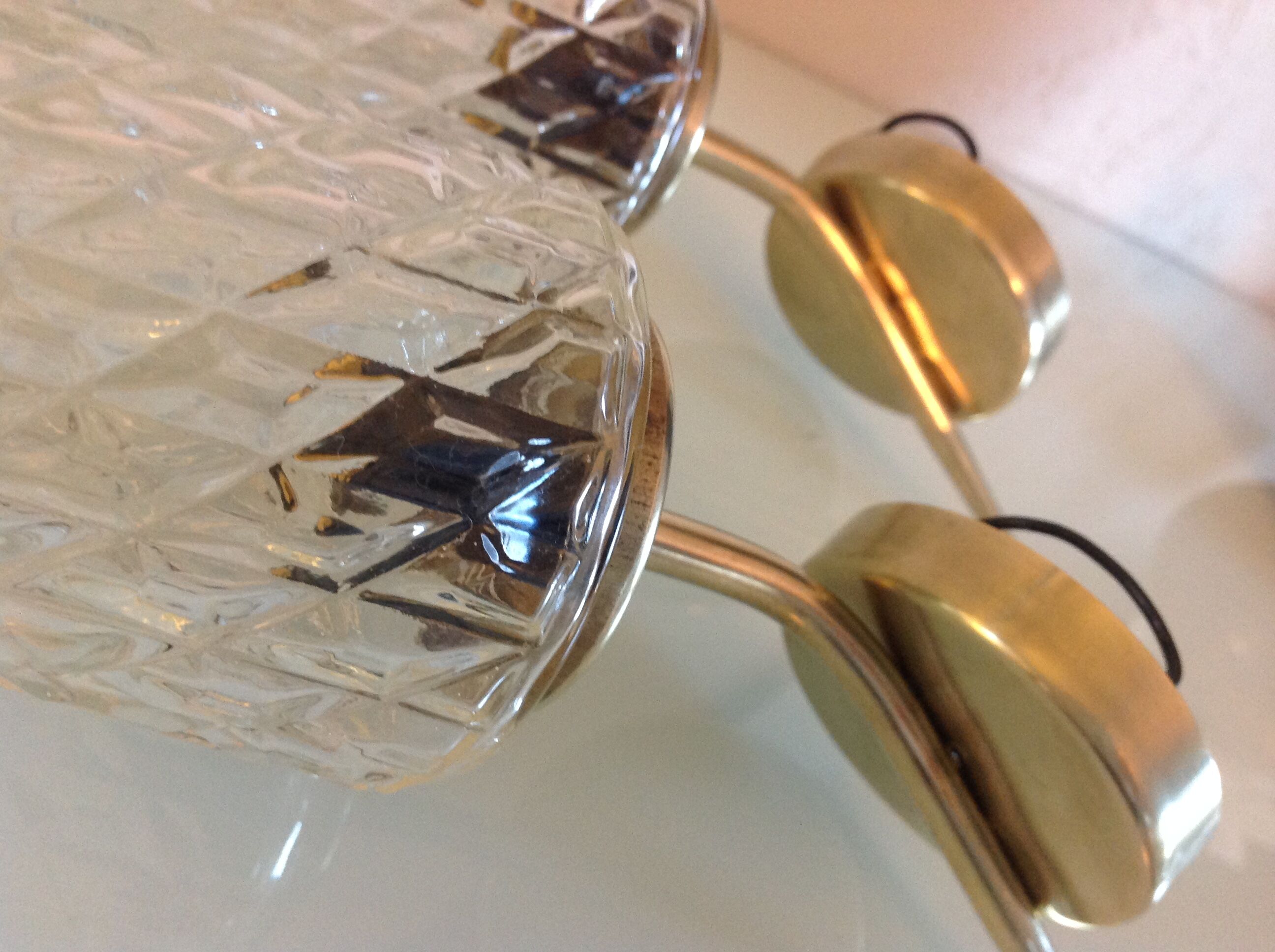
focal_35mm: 35
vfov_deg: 40.6
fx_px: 1287
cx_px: 638
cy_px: 476
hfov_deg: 52.7
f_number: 2.4
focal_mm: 4.28
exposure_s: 1/17
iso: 200
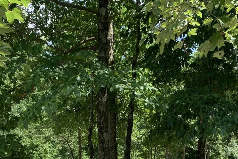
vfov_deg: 19.3
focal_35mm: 66
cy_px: 197
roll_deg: +0.1
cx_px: 124
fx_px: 436
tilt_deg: -8.0
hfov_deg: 30.5
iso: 25
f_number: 1.8
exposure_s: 1/696
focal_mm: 4.25
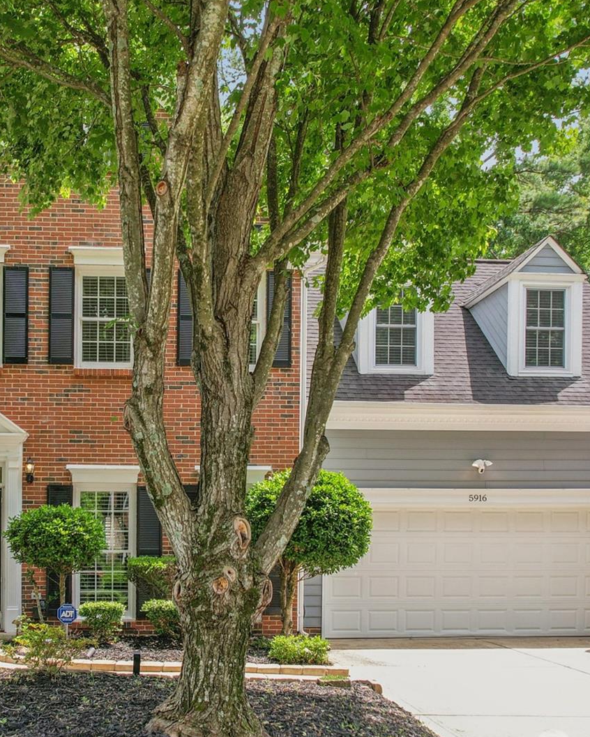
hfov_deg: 36.6
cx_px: 161
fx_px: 873
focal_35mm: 40
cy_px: 339
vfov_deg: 45.7
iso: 100
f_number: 2.8
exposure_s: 1/80
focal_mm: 8.4
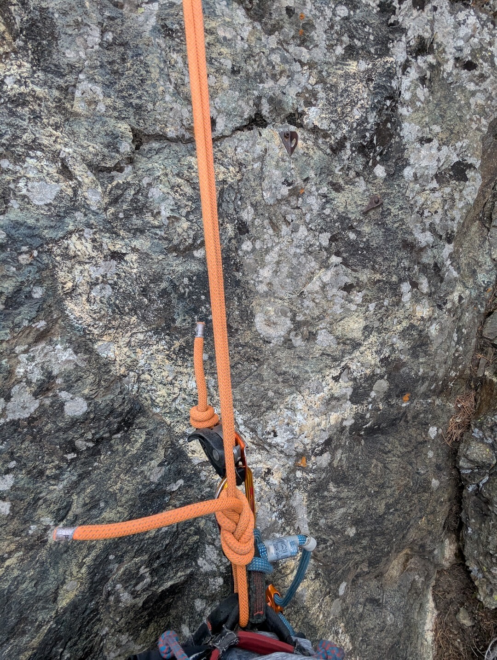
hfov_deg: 78.3
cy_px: 330
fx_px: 305
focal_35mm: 16
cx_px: 248
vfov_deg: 94.4
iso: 52
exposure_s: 1/571
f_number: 2.2
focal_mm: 2.35
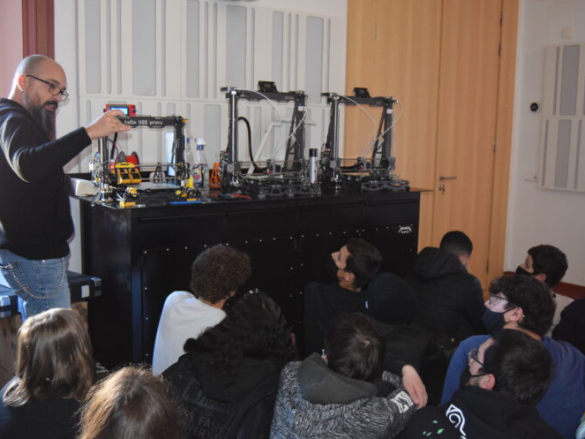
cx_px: 285
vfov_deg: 38.1
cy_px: 219
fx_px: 634
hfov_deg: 49.5
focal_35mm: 38
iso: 3200
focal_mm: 23
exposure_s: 1/60
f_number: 3.8
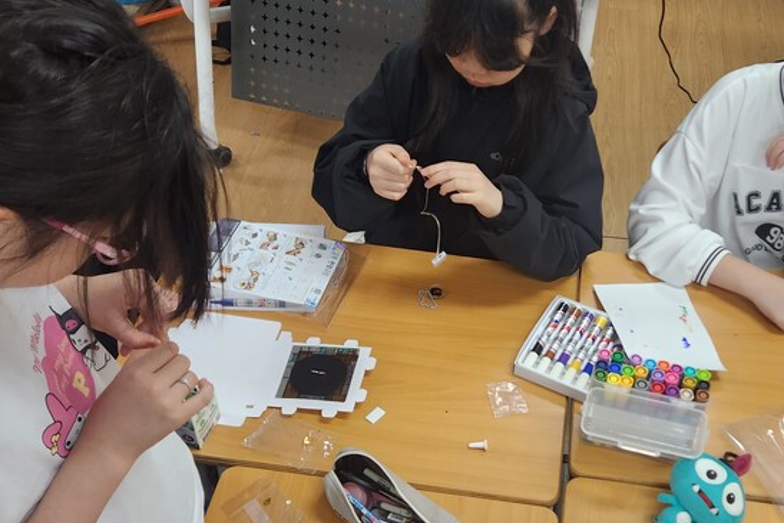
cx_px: 492
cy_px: 355
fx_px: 915
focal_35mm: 42
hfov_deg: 46.0
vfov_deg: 31.6
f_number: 1.8
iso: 200
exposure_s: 1/180
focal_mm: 5.4
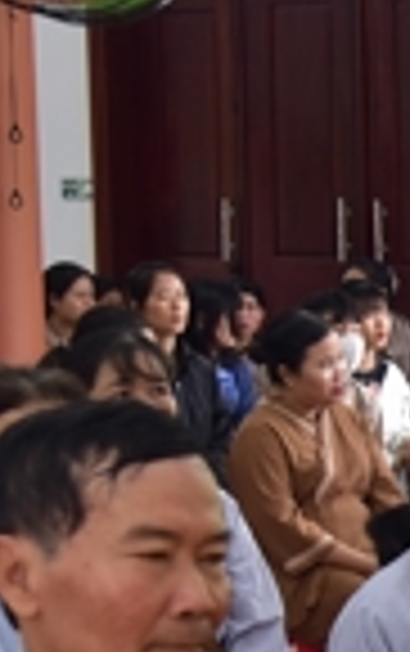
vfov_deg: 14.3
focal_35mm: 146
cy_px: 481
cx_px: 1050
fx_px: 2602
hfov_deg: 8.2
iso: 500
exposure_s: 1/80
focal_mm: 32
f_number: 4
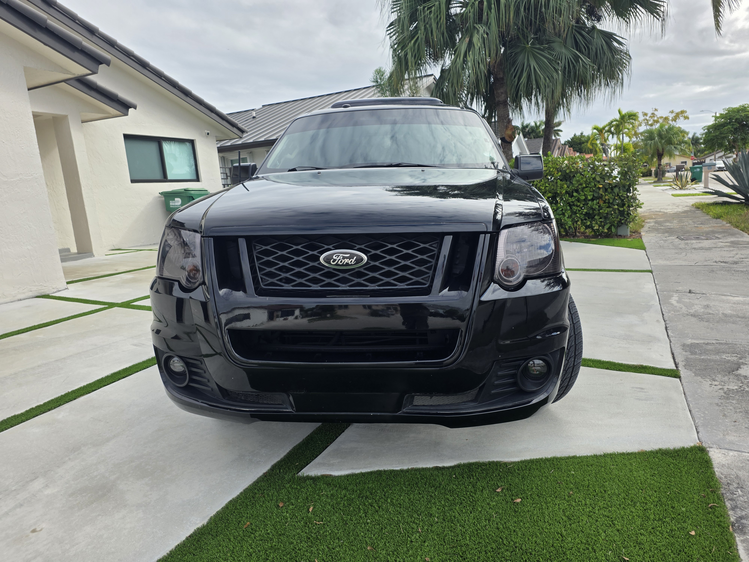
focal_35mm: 23
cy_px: 281
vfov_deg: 58.9
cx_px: 374
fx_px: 498
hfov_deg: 73.9
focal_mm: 6.25
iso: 80
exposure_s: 1/3559
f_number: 1.7
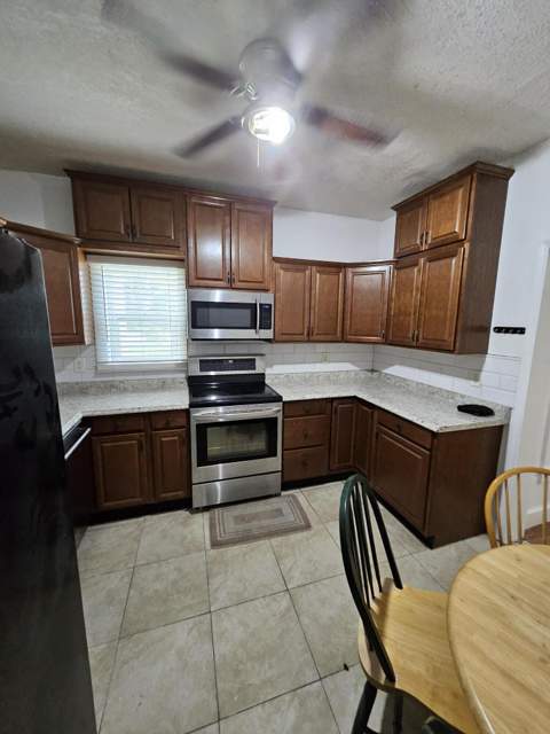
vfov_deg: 106.2
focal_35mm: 13
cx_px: 275
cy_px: 367
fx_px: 275
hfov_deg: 89.9
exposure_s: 1/30
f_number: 2.2
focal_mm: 1.74
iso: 400
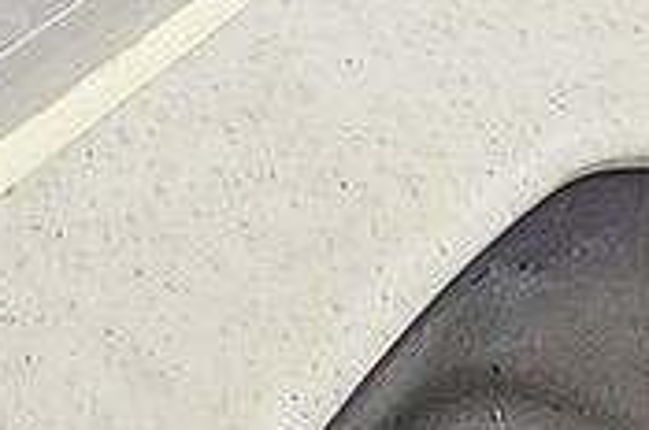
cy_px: -382
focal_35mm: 50
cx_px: -182
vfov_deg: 19.1
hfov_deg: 31.3
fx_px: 900
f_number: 2.2
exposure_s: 1/33.3
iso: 215
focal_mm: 1.83
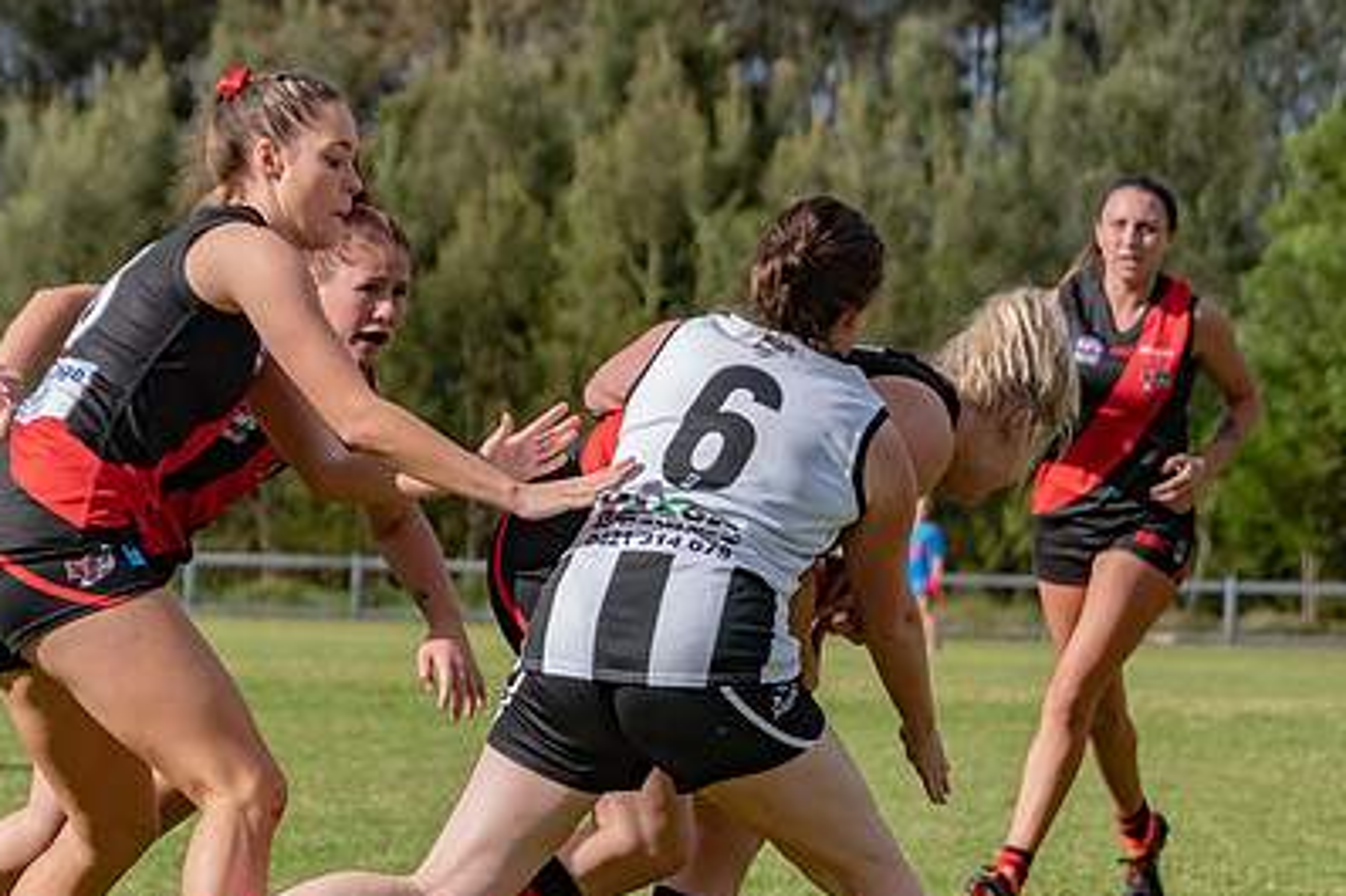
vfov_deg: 4.7
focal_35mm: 290
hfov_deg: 7.1
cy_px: 679
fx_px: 10838
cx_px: 463
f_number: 6.3
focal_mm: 122
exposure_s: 1/5000
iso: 800
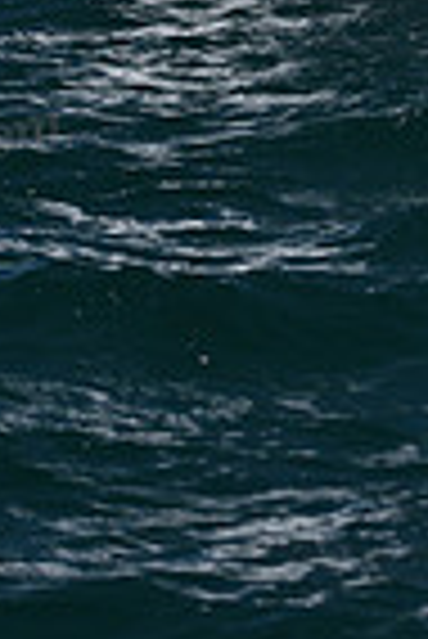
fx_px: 5070
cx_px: 295
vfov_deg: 7.0
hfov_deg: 4.8
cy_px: -562
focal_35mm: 285
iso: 250
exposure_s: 1/800
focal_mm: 70
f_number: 5.6
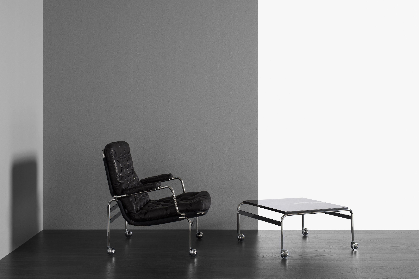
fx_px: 582
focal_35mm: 50
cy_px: 140
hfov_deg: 39.6
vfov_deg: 27.0
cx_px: 210
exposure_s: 1/100
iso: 100
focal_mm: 50
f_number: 9
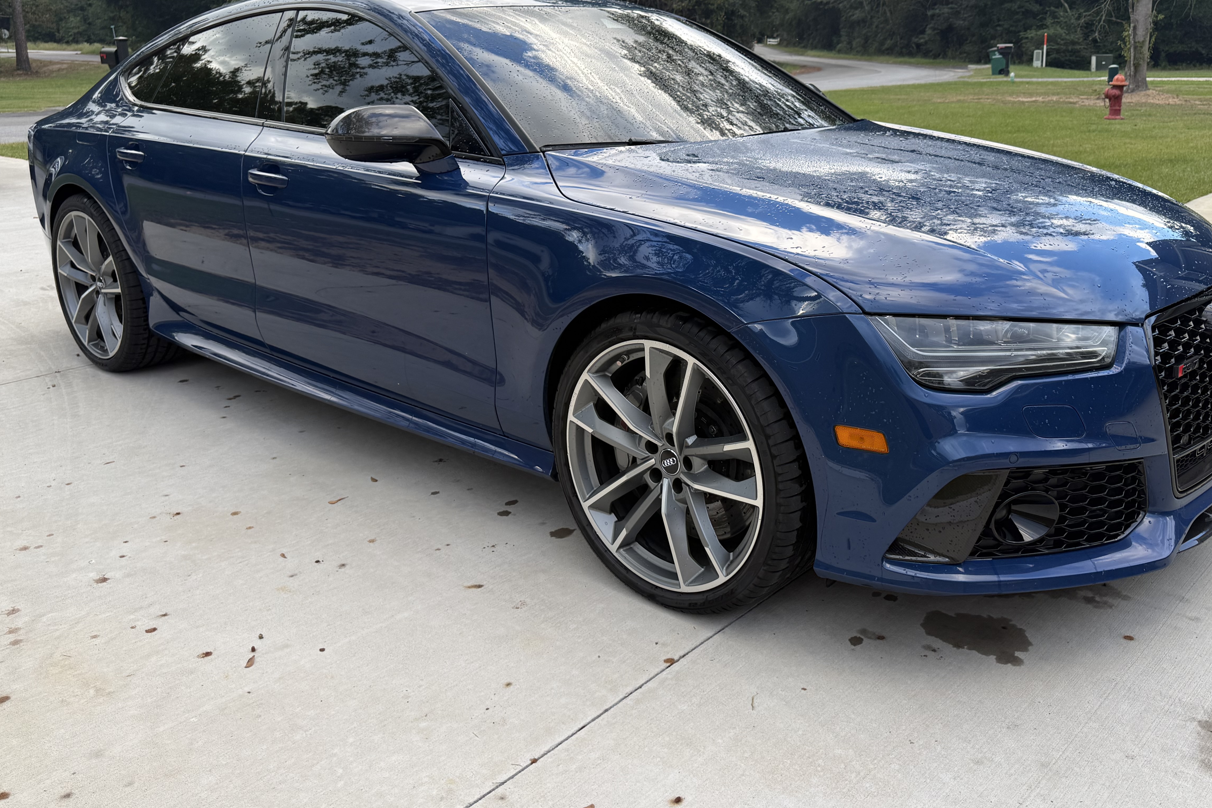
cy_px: 360
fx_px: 1044
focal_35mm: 31
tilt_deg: -16.4
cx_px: 690
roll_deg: -0.2
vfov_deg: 42.3
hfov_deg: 60.0
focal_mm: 6.76
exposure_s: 1/445
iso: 80
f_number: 1.78
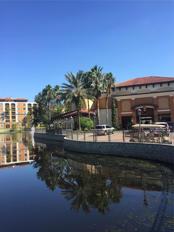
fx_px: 194
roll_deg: +3.3
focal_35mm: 29
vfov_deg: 61.7
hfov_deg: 48.2
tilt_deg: +4.1
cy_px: 116
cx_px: 87
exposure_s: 1/898
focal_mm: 4.15
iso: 32
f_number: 2.2
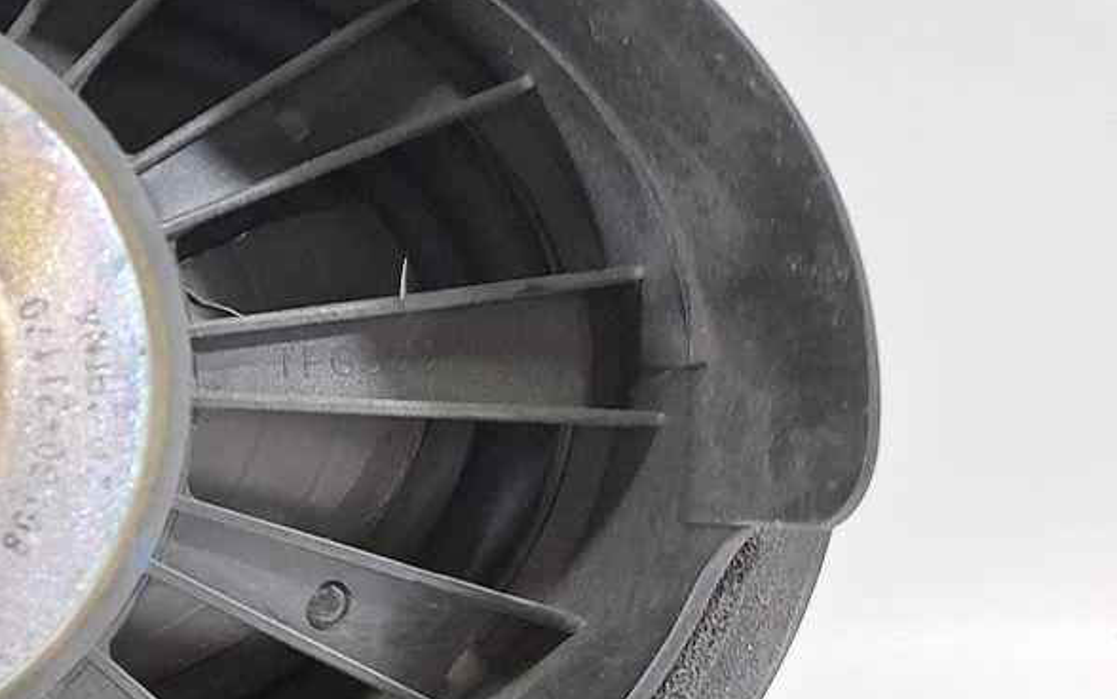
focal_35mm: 60
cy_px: 279
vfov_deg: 21.6
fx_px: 1827
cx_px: -176
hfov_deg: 29.8
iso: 250
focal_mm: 5.23
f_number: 1.8
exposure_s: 1/33
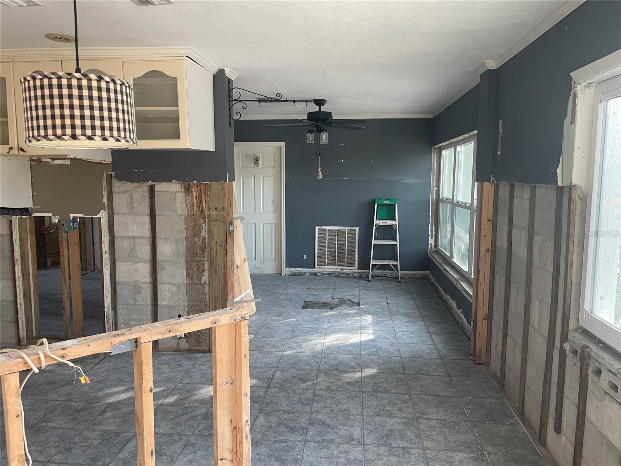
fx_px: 466
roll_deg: +0.7
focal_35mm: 26
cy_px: 233
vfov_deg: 53.1
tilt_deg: -8.6
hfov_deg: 67.3
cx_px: 310
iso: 125
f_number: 1.6
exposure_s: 1/95
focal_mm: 4.2
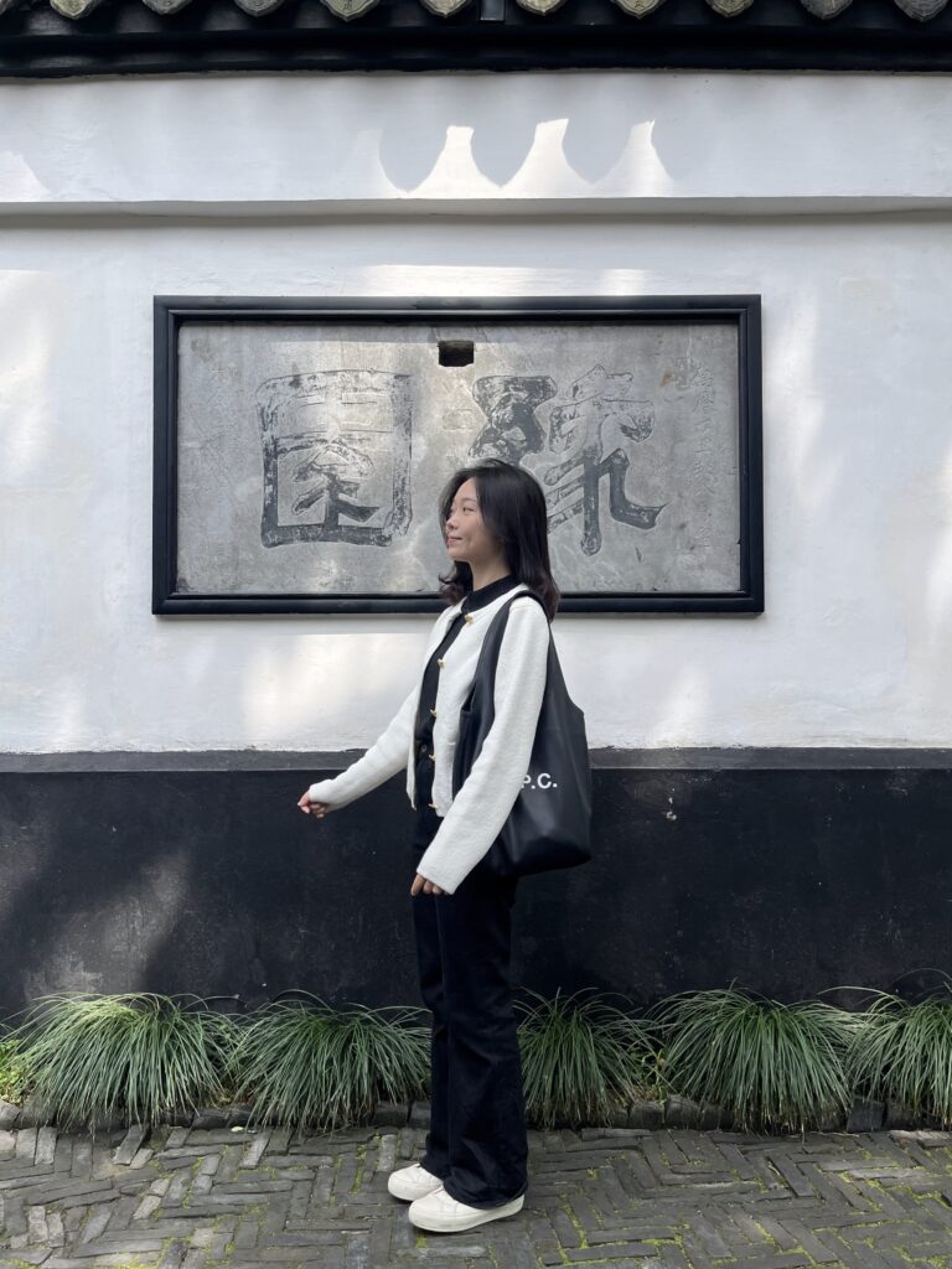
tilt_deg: +2.4
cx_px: 476
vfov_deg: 67.3
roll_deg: +0.3
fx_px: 953
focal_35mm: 26
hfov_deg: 53.1
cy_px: 634
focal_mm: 5.1
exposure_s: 1/906
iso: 50
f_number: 1.6
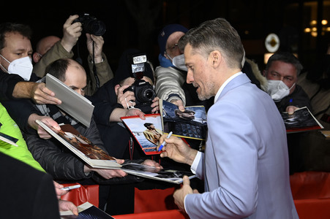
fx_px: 751
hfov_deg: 24.8
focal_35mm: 82
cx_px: 165
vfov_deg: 16.6
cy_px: 110
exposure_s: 1/160
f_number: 5.6
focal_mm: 82
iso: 1000
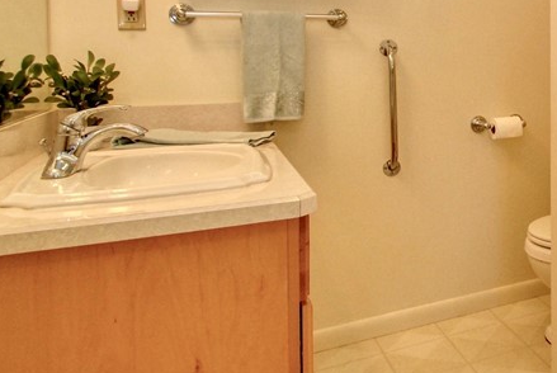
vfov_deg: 34.8
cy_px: 67
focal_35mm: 37
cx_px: 602
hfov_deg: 41.9
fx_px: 573
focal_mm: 10
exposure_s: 1/100
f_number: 6.3
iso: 800
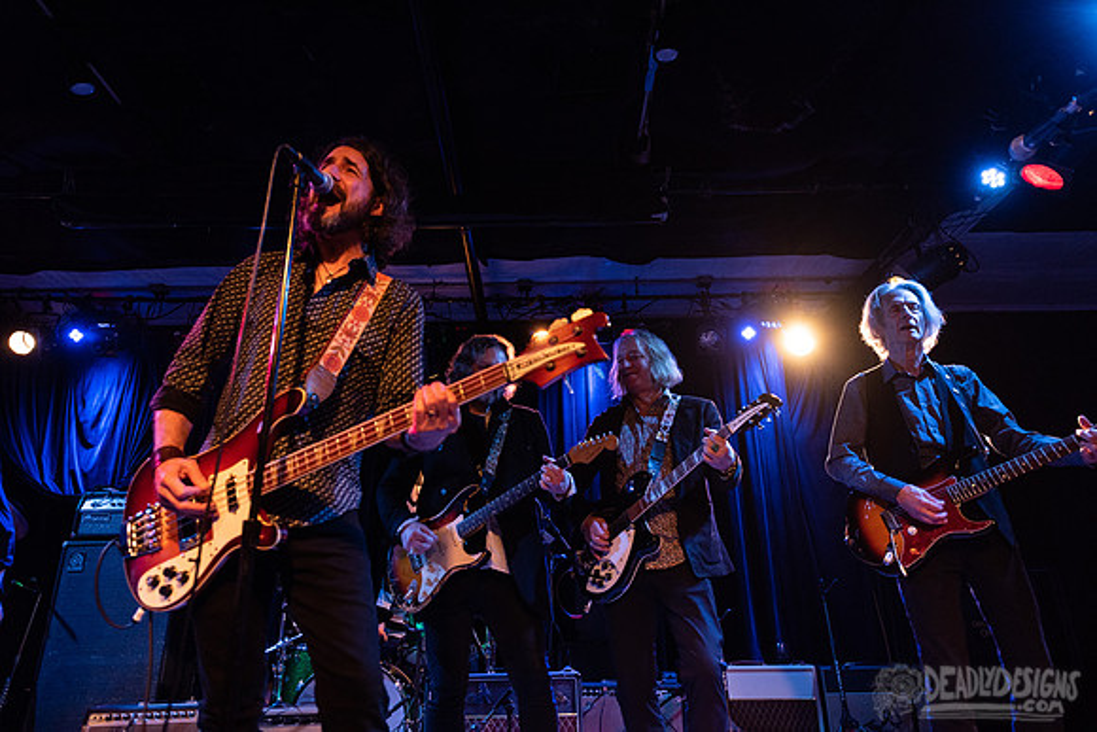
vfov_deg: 53.2
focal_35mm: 24
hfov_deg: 73.7
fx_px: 731
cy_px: 366
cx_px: 548
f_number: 3.2
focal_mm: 24
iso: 2000
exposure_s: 1/160
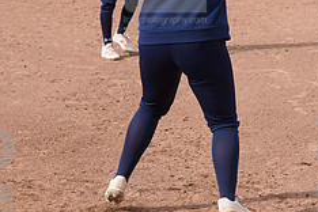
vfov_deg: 6.9
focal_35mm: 198
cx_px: 166
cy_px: -24
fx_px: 1749
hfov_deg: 10.4
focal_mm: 80
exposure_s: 1/1600
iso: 400
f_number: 5.6
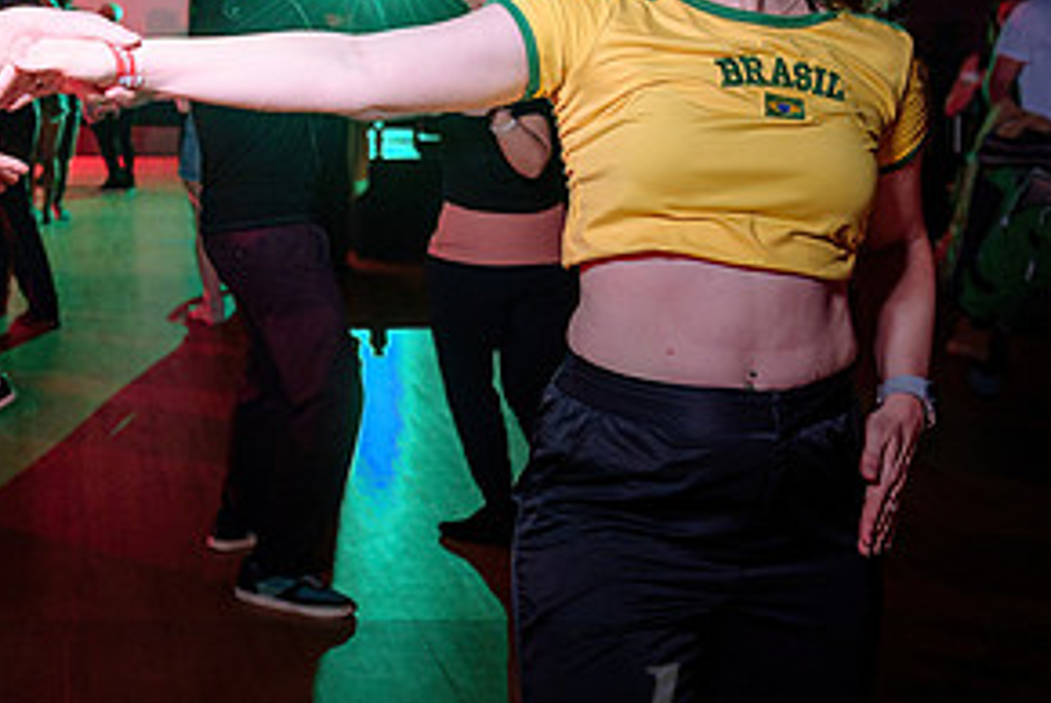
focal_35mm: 63
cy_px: 127
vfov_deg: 21.3
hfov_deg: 30.3
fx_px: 1841
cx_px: 85
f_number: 3.2
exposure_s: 1/60
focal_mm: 27
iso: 1000
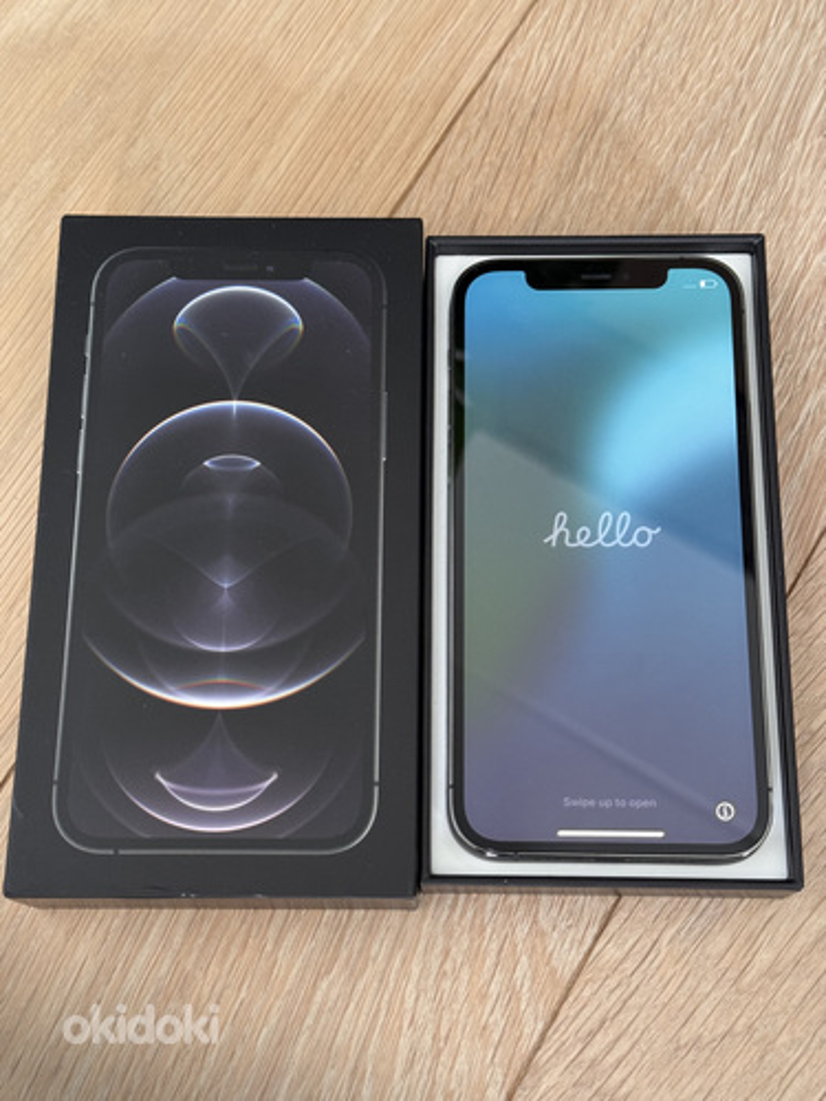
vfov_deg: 39.7
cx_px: 413
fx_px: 1527
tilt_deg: -72.2
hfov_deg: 30.3
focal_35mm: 48
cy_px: 550
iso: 250
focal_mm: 6.76
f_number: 1.78
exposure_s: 1/42
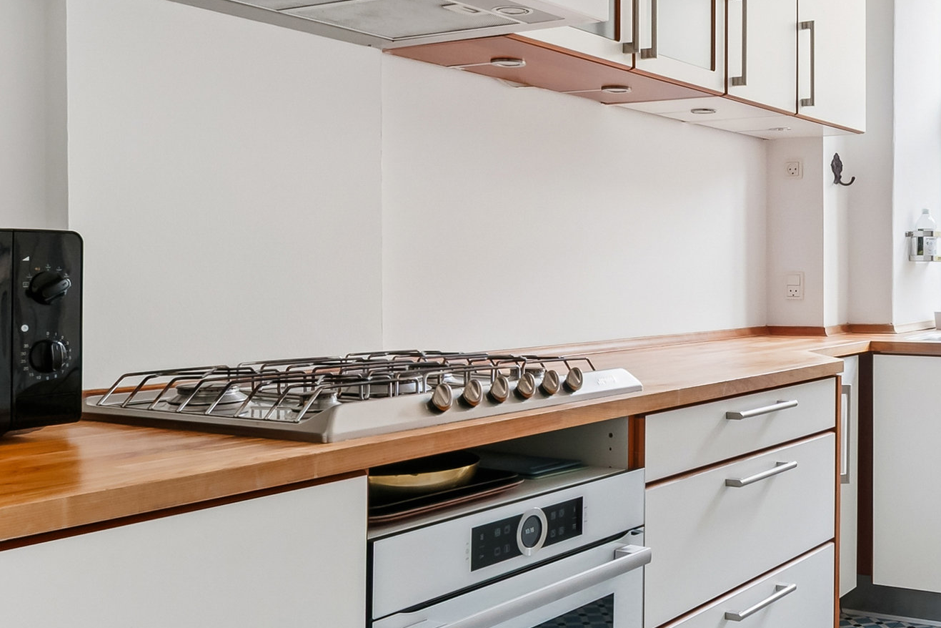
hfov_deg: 44.6
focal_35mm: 41
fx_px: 1072
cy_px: 232
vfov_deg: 32.5
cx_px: 780
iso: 250
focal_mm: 12
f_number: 10
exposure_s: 1/5
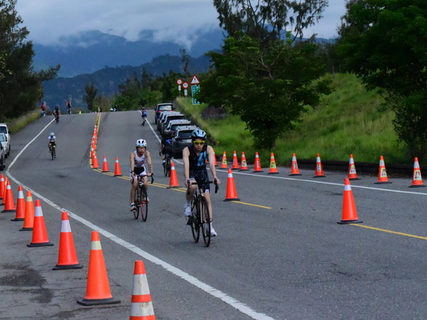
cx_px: 140
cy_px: 158
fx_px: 1567
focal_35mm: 127
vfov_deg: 11.7
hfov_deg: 15.5
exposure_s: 1/4000
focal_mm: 90
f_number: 18
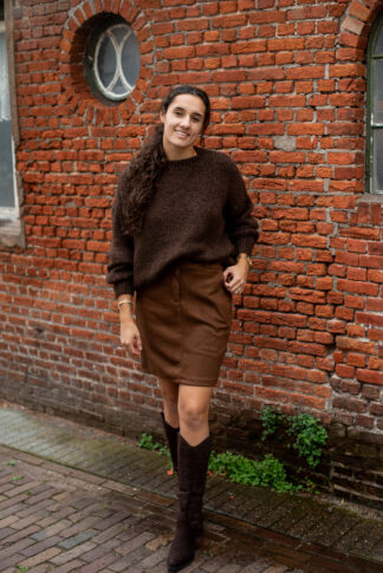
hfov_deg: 27.0
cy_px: 286
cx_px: 192
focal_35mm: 50
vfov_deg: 39.6
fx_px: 797
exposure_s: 1/1000
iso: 400
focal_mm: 50
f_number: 2.5
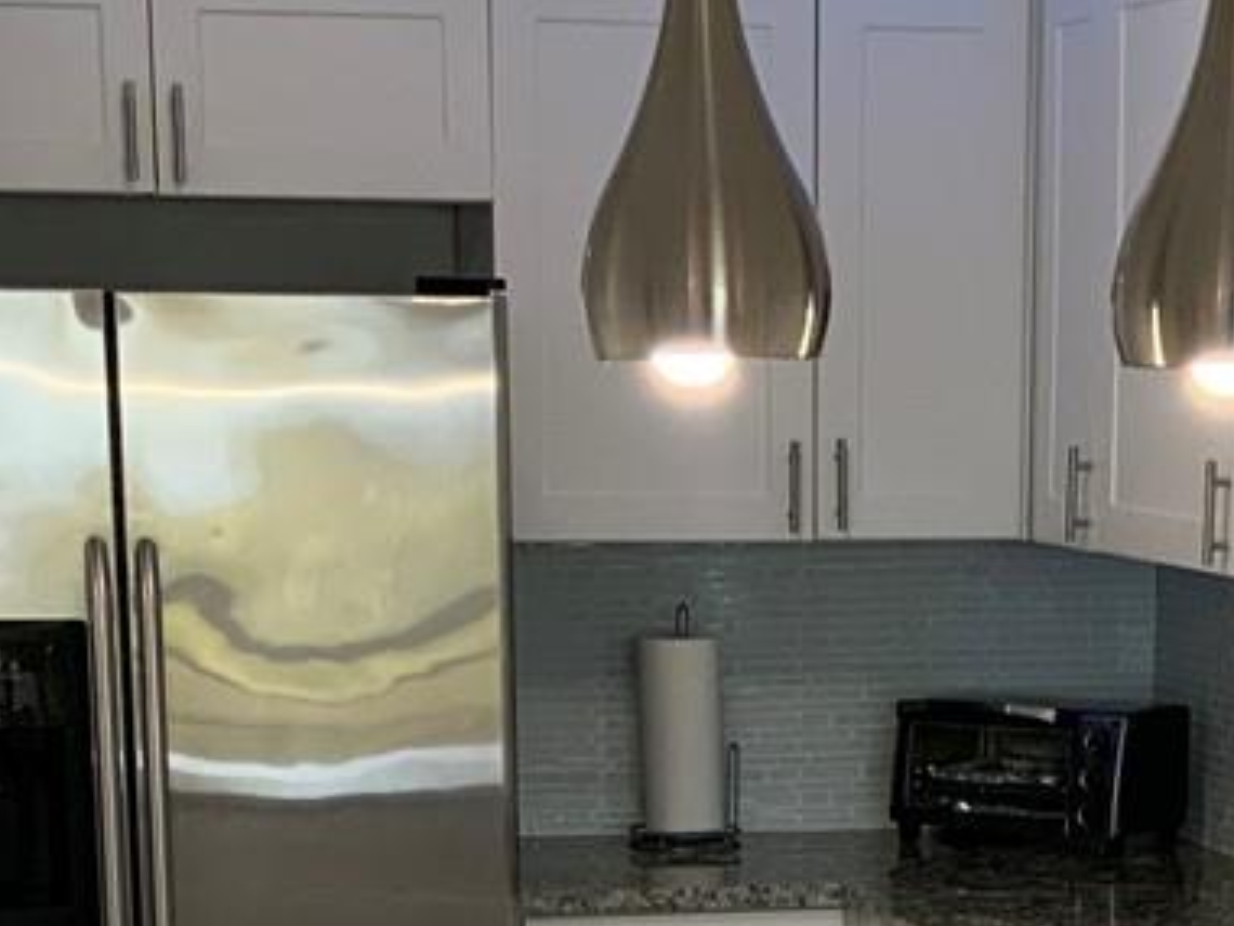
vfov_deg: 11.6
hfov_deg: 16.1
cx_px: 932
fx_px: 4349
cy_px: 1374
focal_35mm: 122
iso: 50
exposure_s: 1/60
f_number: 1.8
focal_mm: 3
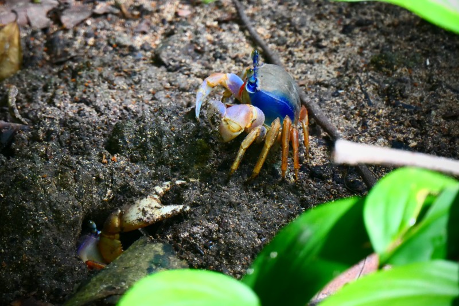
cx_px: 230
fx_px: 4551
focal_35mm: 357
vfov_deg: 3.8
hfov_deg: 5.8
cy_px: 153
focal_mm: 130.8
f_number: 6.4
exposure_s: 1/125
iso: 1000
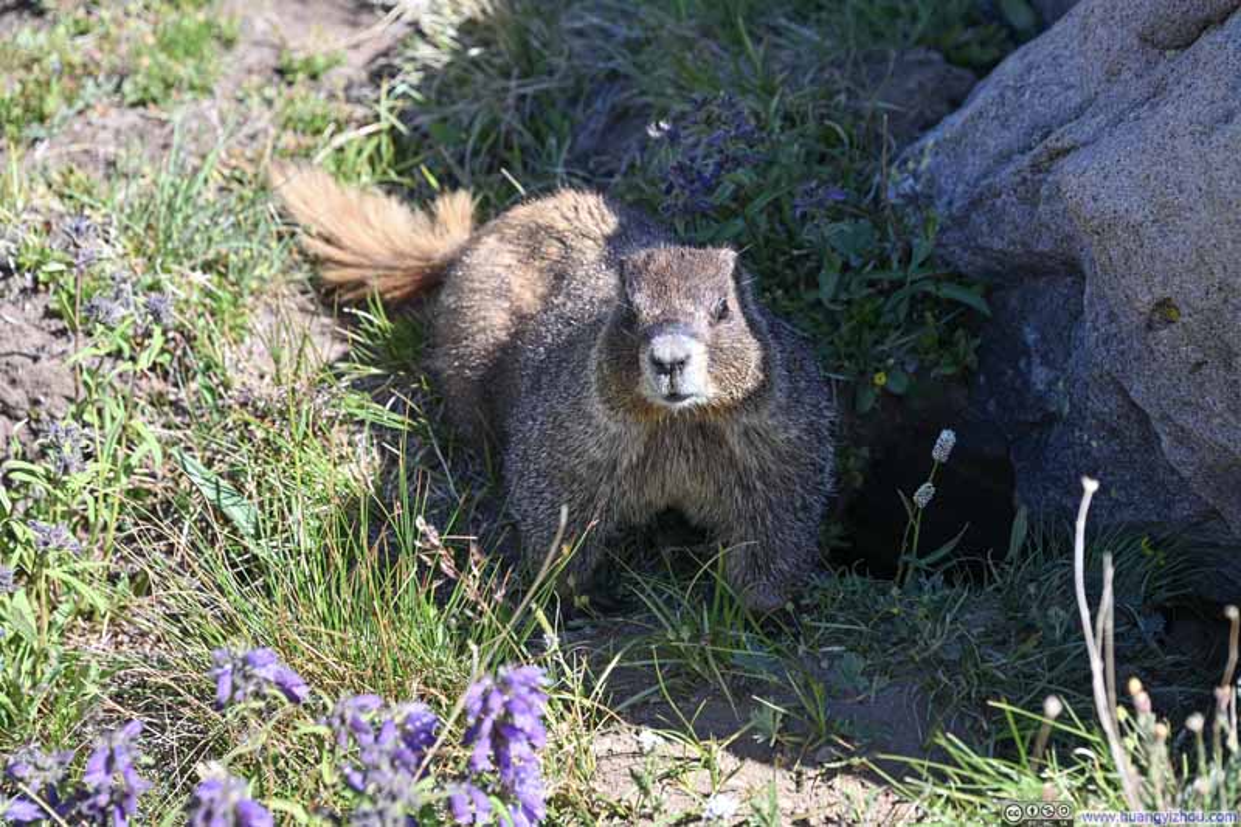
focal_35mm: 120
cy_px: 414
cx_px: 620
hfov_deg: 17.1
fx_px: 4136
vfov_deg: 11.4
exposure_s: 1/160
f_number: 6.3
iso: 64
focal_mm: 120
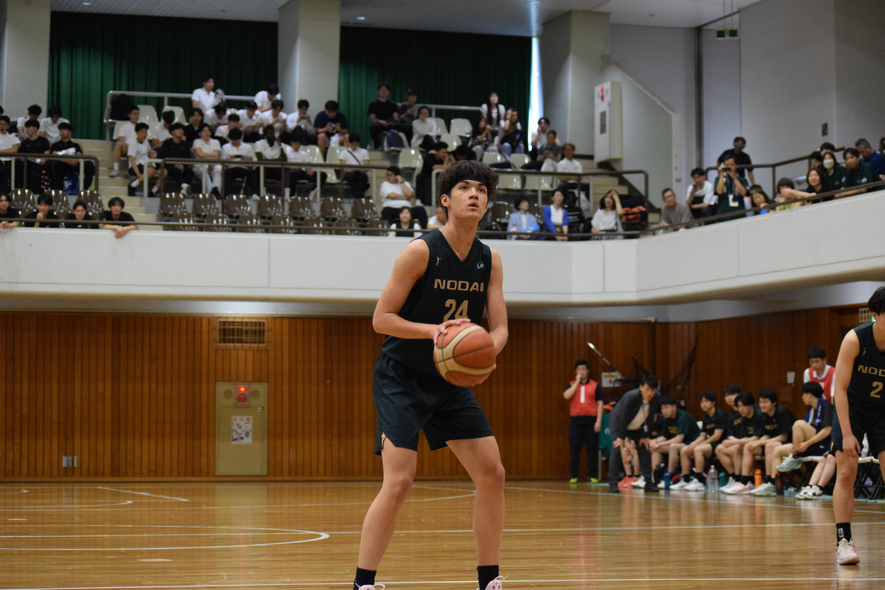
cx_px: 442
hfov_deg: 22.6
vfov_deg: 15.2
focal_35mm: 90
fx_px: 2212
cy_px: 295
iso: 3200
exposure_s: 1/160
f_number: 4
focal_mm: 60
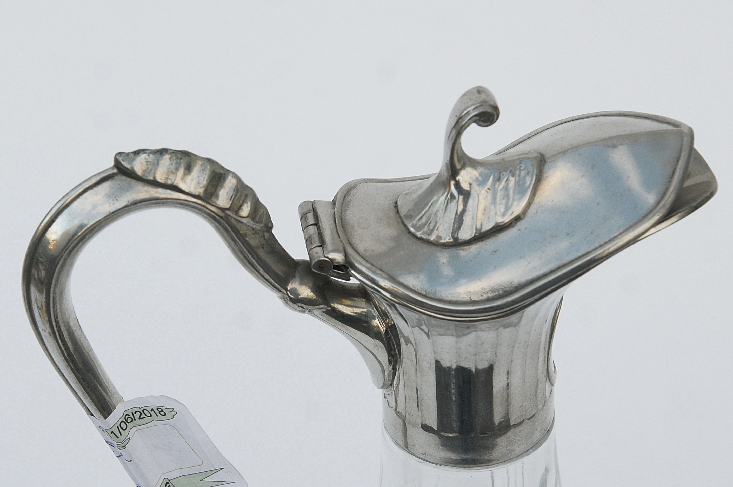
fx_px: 1678
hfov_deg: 24.6
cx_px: 366
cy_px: 244
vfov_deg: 16.5
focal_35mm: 82
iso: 250
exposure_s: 1/200
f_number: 6.3
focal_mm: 55
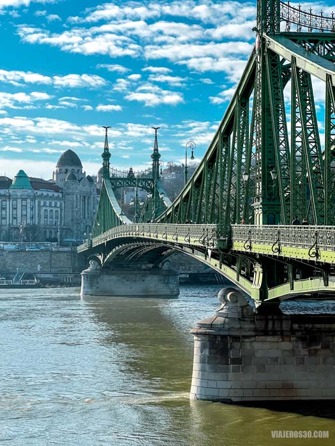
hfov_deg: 19.1
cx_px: 168
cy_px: 223
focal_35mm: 77
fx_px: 994
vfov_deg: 25.3
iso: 32
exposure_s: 1/1155
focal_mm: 9
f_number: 2.8
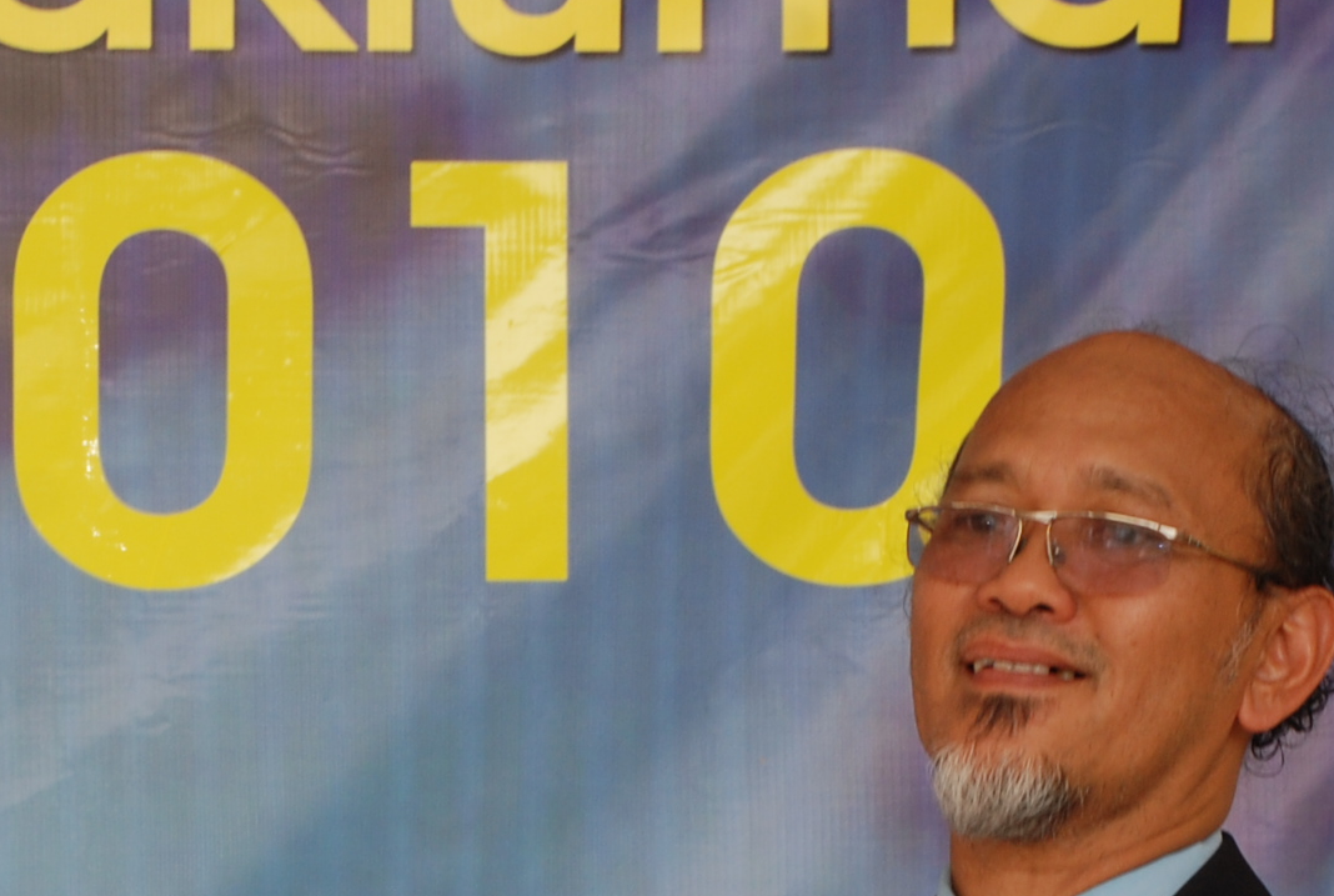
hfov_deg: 8.7
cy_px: 1150
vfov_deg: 5.8
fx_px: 8763
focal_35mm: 236
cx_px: 267
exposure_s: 1/60
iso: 200
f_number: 8
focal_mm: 58
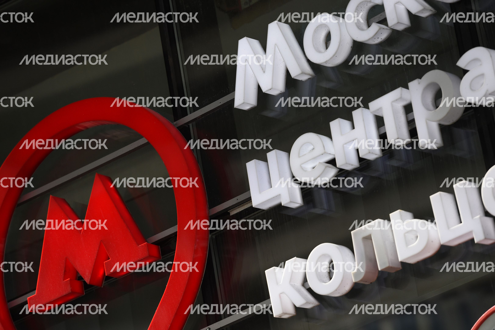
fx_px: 2474
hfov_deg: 11.4
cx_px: 248
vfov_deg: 7.6
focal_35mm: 180
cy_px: 165
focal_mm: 180
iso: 1600
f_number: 3.5
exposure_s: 1/8000
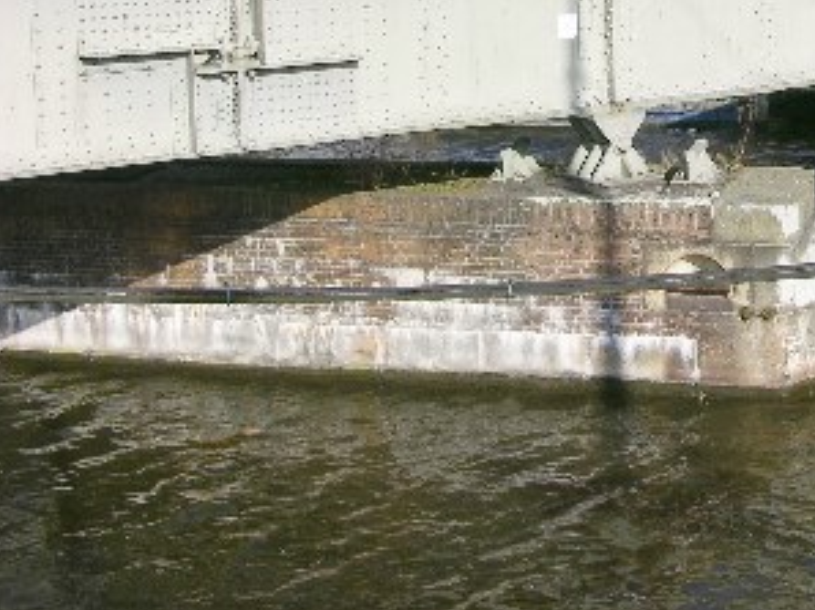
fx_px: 1623
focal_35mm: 69
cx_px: 732
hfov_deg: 27.2
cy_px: 30
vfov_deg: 20.7
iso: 50
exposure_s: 1/118
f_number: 8
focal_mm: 8.9
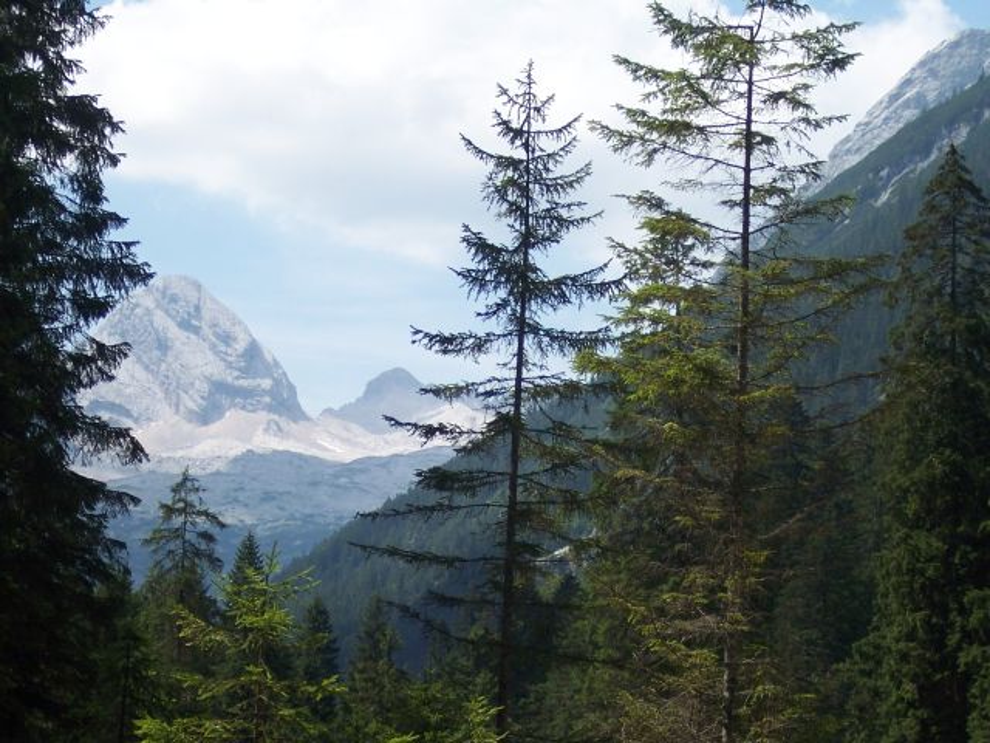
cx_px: 495
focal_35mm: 117
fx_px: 3346
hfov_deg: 16.8
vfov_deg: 12.7
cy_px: 372
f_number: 4.8
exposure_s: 1/500
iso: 100
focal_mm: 24
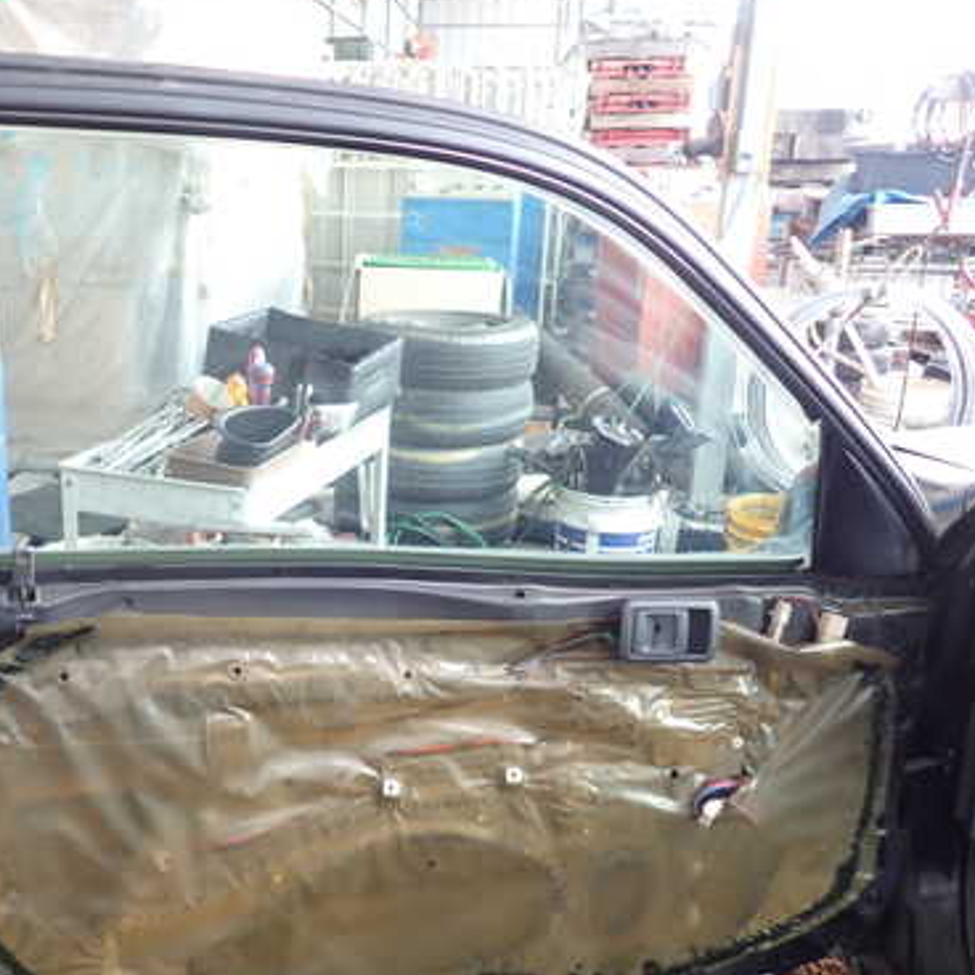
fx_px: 1147
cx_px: 302
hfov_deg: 45.1
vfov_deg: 46.0
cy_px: 535
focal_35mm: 36
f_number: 2
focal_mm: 4.5
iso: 160
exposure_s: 1/60
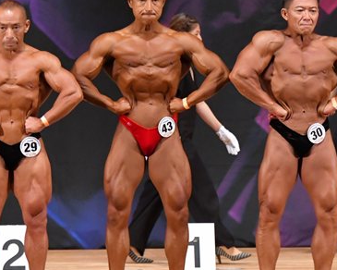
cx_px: 215
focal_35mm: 402
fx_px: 4010
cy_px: 97
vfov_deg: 3.9
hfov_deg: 4.8
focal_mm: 135
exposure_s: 1/400
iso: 5600
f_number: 5.6
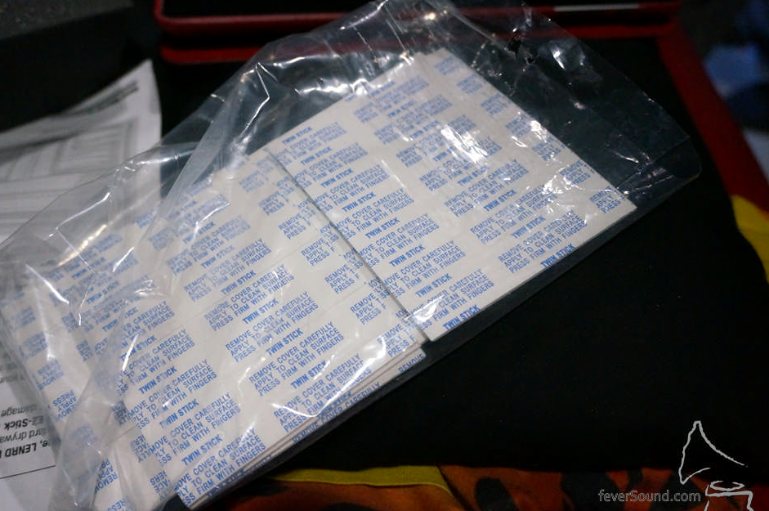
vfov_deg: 35.4
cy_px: 262
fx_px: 801
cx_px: 363
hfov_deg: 51.3
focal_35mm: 38
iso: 3200
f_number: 4
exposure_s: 1/60
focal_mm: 23
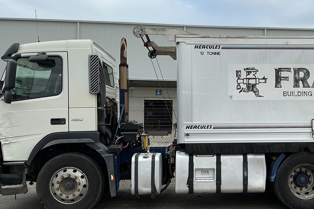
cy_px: 114
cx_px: 223
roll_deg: -1.1
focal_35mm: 49
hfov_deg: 39.6
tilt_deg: +0.6
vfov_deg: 27.5
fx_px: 427
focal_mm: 3
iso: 25
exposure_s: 1/370
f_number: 1.8
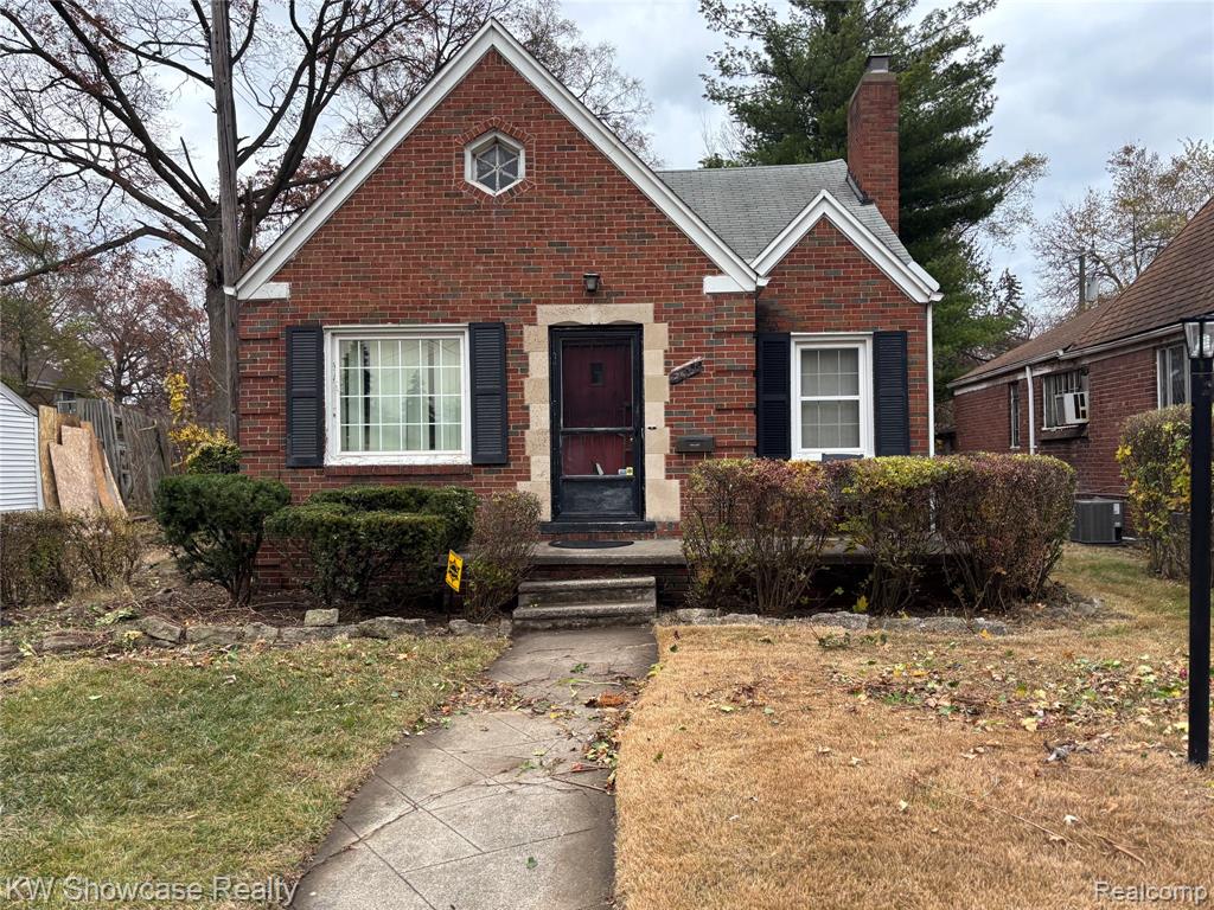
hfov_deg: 67.3
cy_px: 455
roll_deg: -0.4
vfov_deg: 53.1
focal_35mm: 26
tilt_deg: +1.7
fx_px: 912
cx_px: 607
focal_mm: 5.96
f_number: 1.6
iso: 125
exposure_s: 1/121
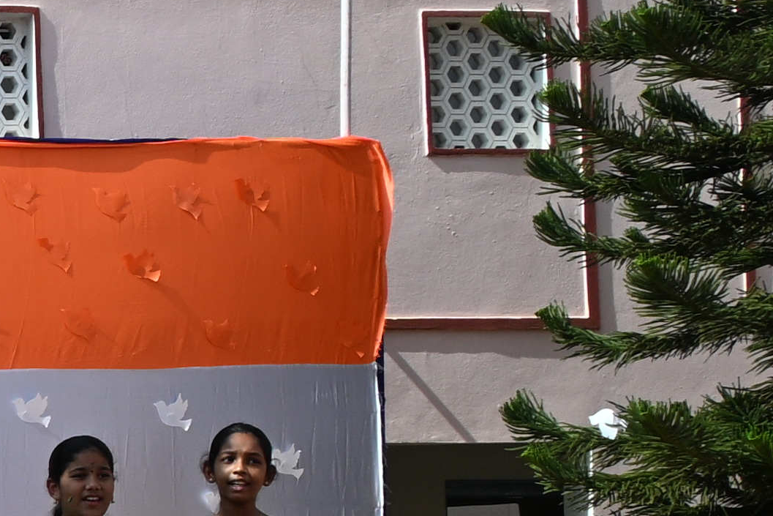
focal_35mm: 241
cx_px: -1105
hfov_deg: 7.9
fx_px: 5174
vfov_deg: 5.7
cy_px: 639
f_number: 10
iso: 100
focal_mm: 30.5
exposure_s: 1/400
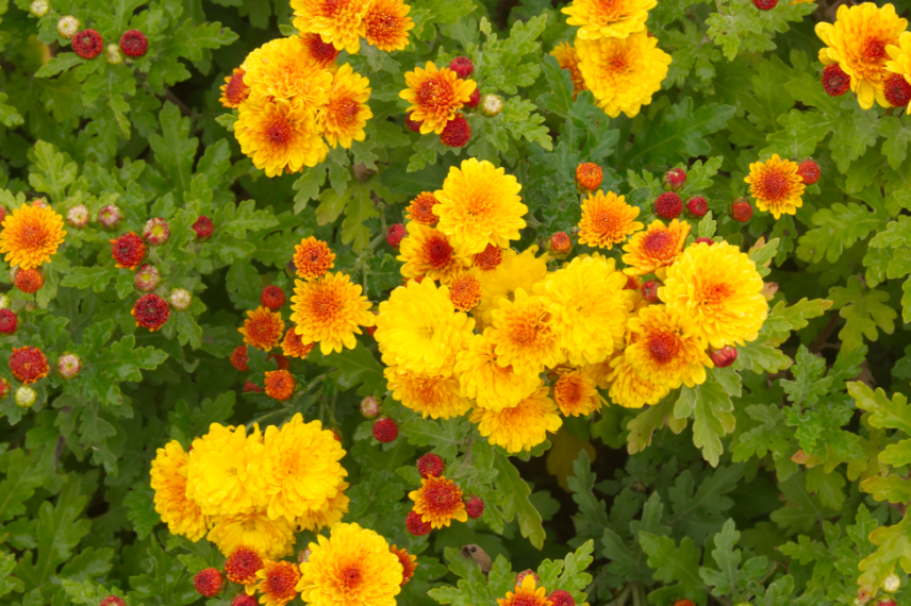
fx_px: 2927
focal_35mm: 116
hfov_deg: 17.7
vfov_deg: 11.8
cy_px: 182
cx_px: 560
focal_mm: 55
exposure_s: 1/100
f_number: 13
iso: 400
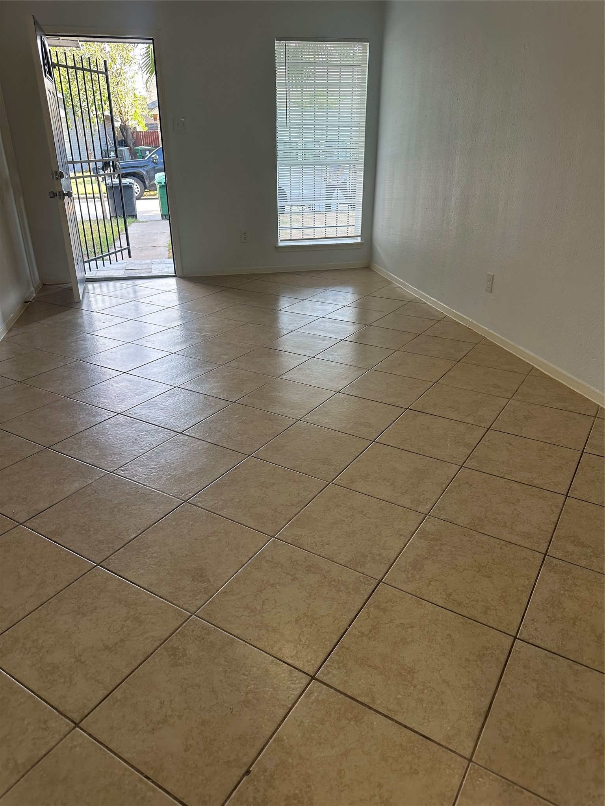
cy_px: 403
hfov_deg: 56.8
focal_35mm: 24
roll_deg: -0.6
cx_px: 302
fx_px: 559
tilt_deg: -24.4
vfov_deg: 71.6
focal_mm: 6.86
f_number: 1.78
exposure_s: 1/121
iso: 125
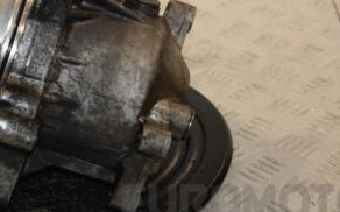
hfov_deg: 15.8
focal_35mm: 132
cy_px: 47
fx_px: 1222
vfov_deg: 9.9
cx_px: 100
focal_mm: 42
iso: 800
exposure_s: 1/200
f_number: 5.6
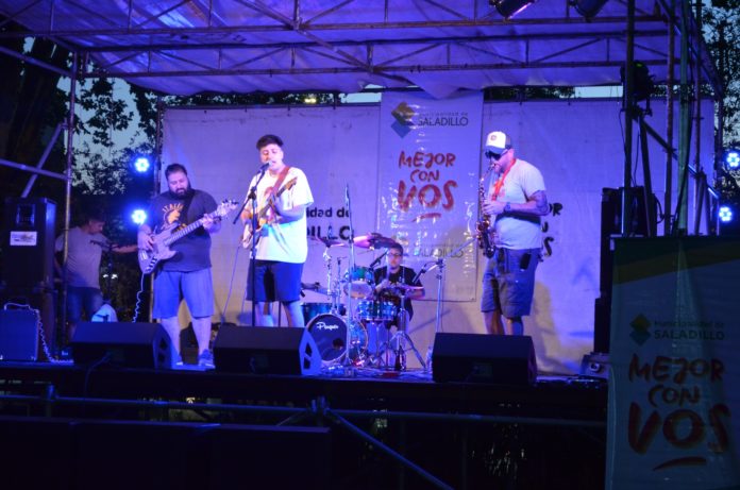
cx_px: 370
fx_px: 1692
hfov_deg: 24.7
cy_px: 245
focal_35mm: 82
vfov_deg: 16.5
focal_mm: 55
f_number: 5.6
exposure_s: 1/30
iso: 1400
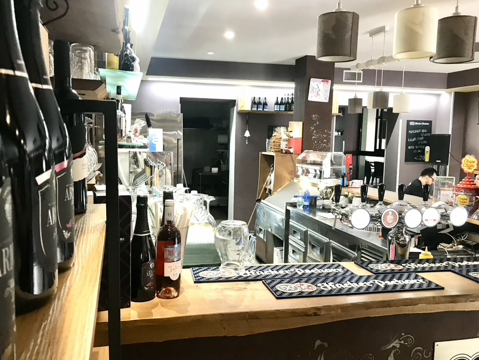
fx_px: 415
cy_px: 182
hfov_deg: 60.0
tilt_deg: -3.8
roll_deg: -2.2
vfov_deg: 46.8
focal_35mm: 30
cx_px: 232
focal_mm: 3.99
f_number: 1.8
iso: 80
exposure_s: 1/17
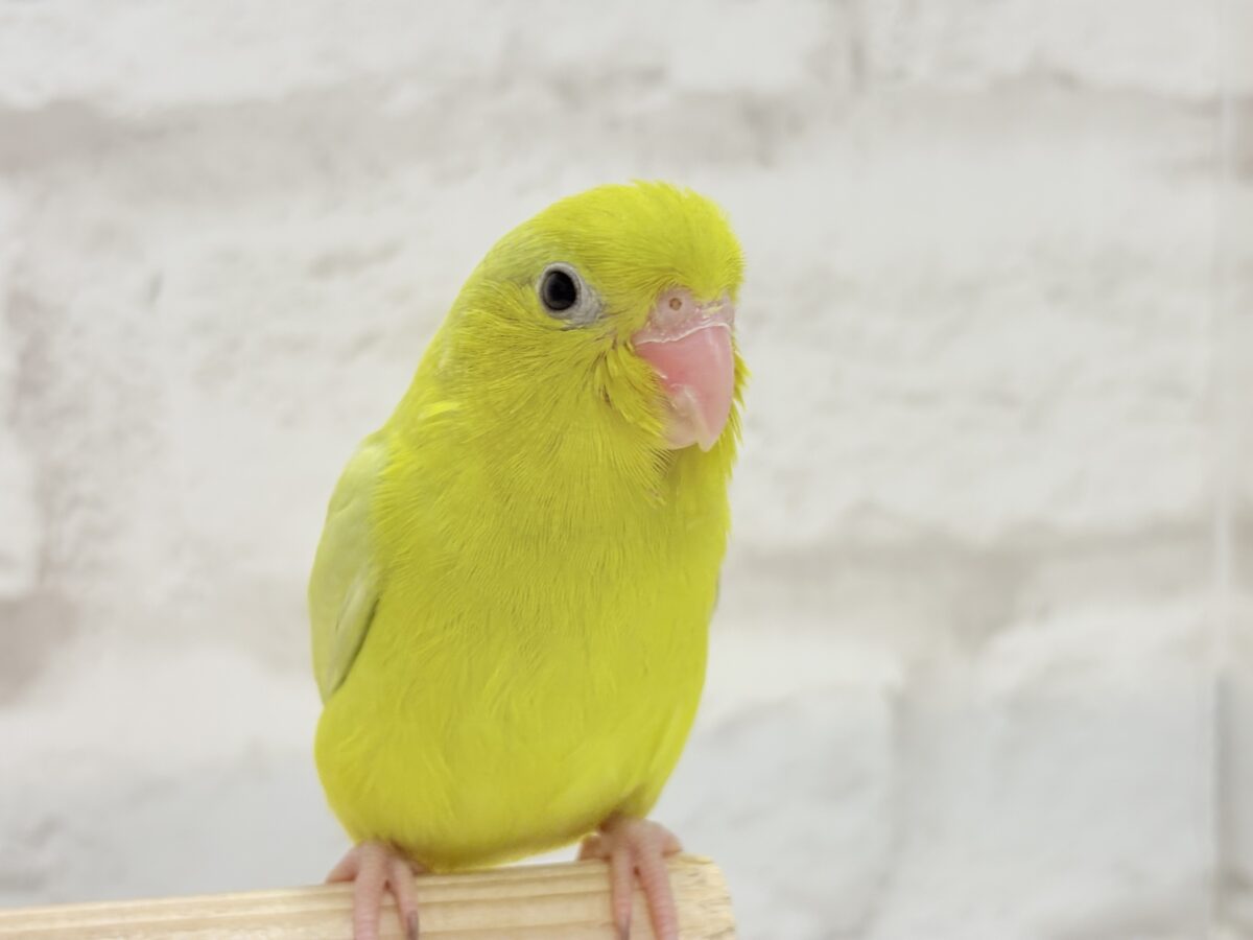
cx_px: 626
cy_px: 470
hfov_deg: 36.8
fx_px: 1882
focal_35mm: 52
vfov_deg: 28.0
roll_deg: +1.6
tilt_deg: -4.7
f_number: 1.6
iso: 64
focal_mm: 5.96
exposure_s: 1/100
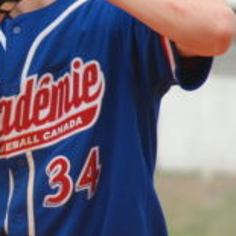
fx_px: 6348
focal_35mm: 823
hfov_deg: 2.1
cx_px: 20
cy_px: 75
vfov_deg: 2.1
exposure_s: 1/640
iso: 640
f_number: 6.3
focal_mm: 200
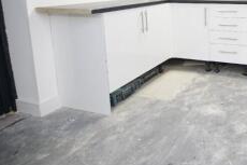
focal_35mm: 31
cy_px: 16
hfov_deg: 50.9
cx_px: 236
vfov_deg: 39.2
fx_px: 213
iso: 250
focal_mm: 10
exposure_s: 1/13
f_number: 5
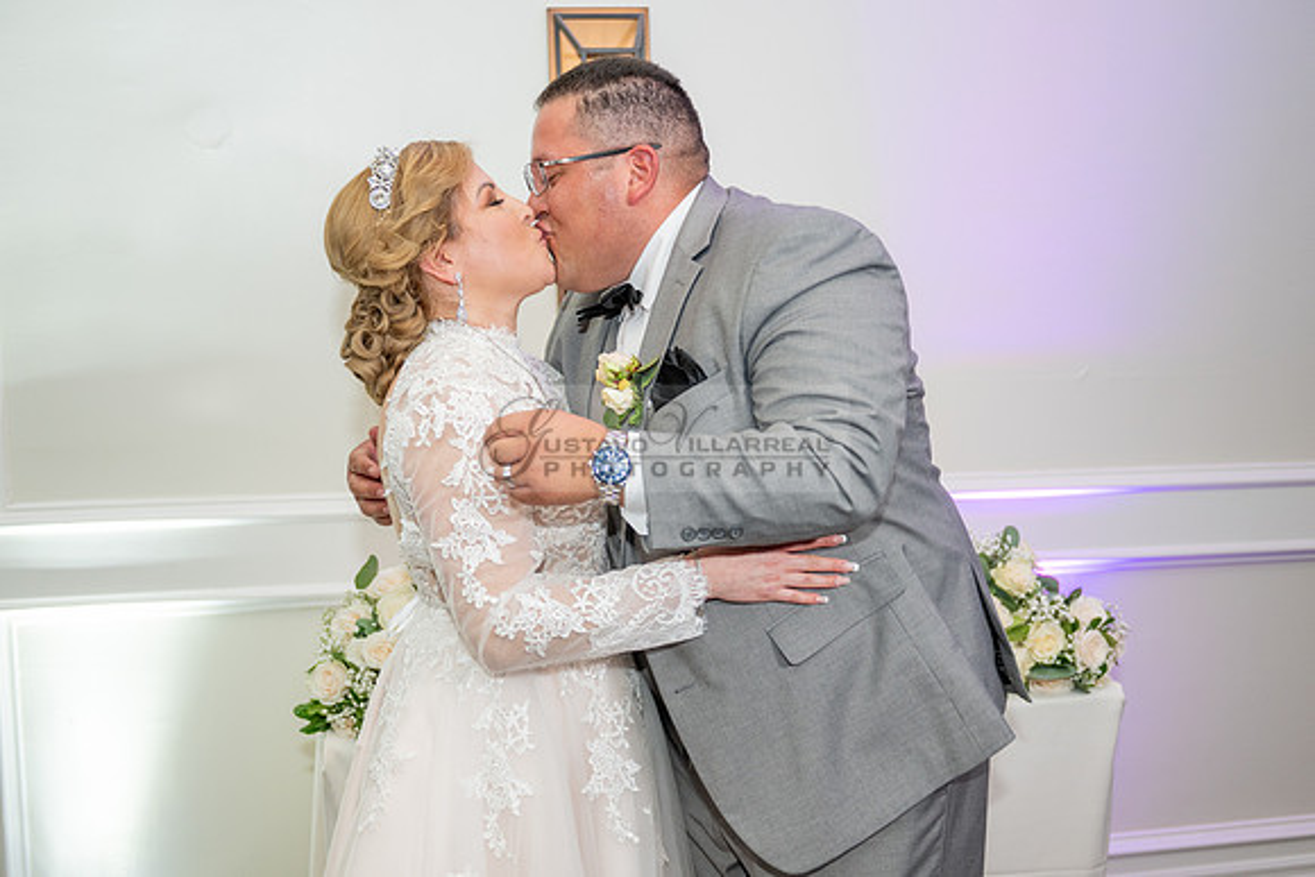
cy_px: 492
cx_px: 658
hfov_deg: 48.0
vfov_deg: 33.1
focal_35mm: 40
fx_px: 1476
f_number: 2.8
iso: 800
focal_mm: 36
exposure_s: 1/100
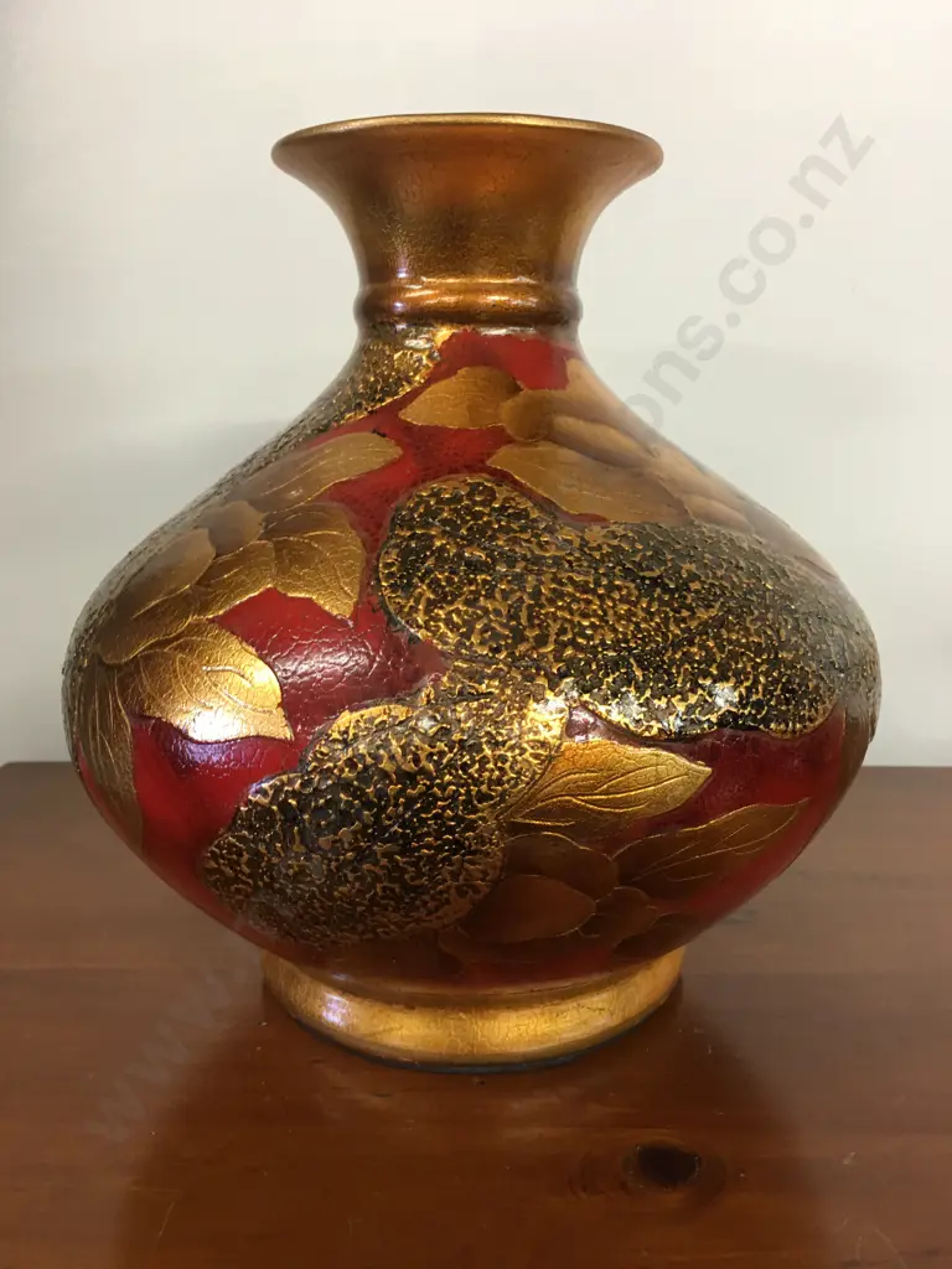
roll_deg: +0.0
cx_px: 476
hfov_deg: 48.2
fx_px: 1063
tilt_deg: -12.4
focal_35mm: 29
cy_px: 634
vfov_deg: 61.7
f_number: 2.2
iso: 50
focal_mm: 4.15
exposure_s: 1/17
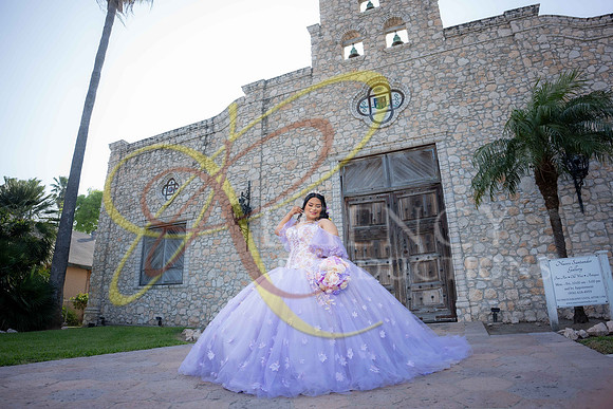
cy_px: 204
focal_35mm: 20
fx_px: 341
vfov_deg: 62.0
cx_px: 306
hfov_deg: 84.0
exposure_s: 1/800
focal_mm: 20
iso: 125
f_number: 2.8
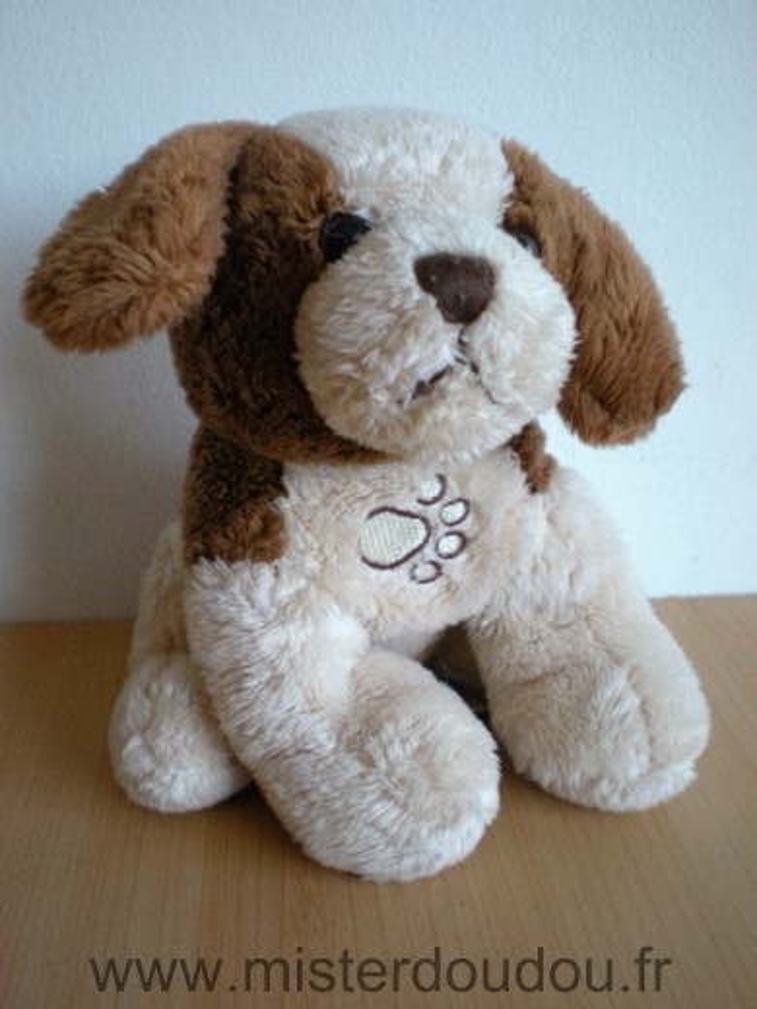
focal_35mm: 38
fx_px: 1108
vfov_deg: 49.0
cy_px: 504
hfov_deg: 37.7
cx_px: 378
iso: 200
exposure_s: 1/44
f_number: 3.1
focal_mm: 6.3
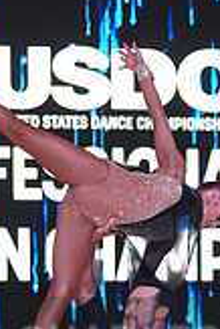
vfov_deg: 8.2
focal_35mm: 249
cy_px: 365
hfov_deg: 5.5
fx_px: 2277
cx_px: 142
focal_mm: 70
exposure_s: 1/500
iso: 1250
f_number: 2.8
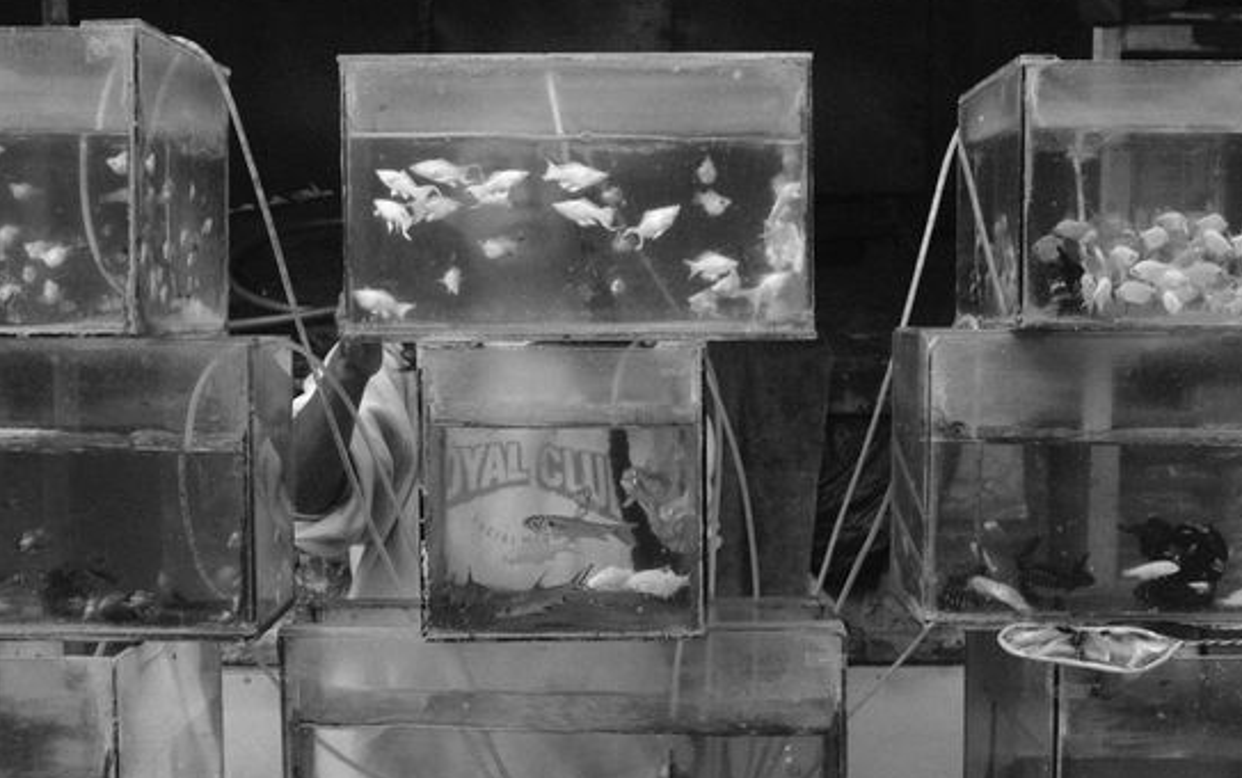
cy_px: 411
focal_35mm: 66
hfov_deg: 31.0
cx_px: 563
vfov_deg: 19.7
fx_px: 2235
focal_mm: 29.5
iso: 160
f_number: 6.4
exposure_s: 1/125
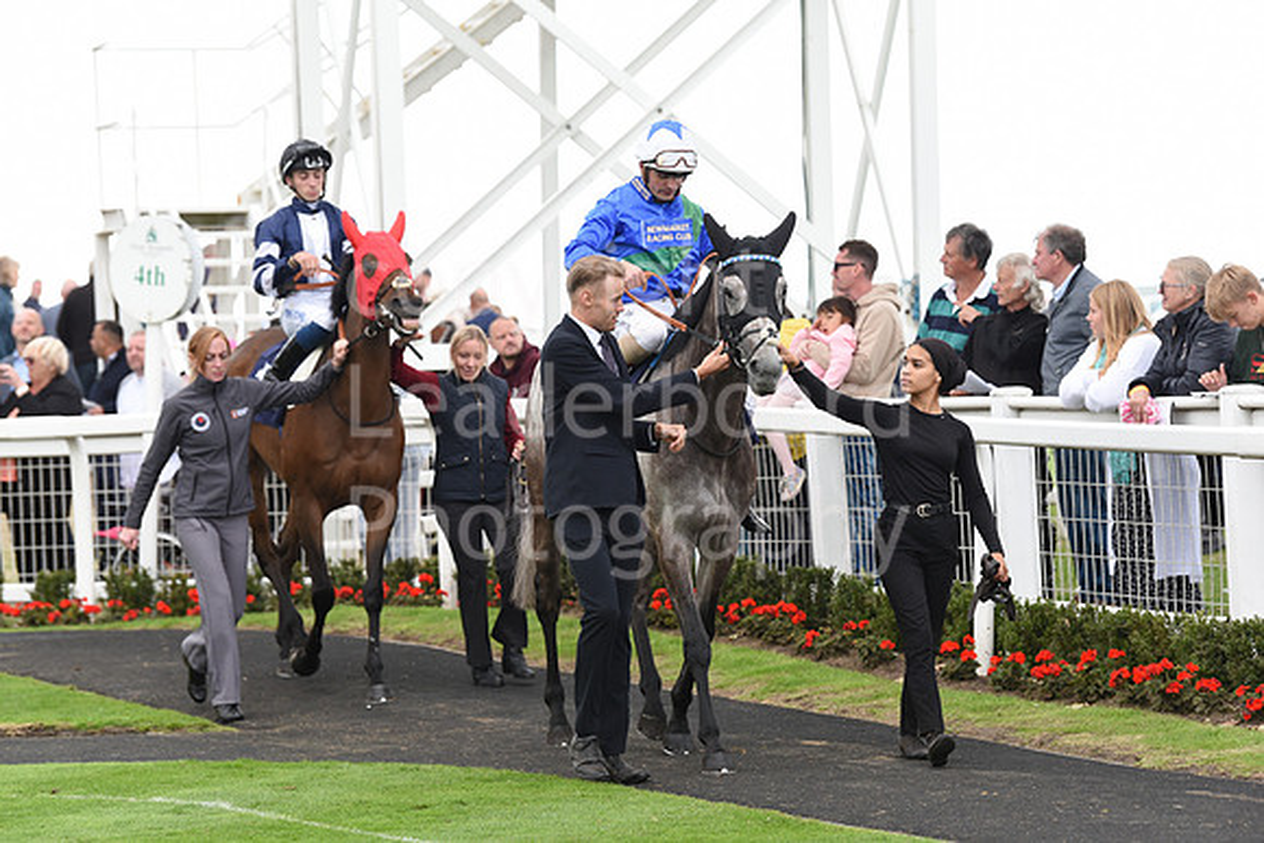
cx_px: 632
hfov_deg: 12.8
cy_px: 422
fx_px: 5619
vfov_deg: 8.6
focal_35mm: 160
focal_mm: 160
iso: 1000
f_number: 5
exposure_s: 1/800
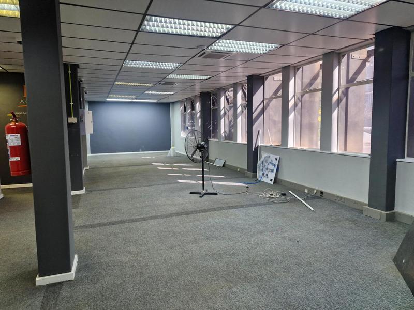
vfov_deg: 58.9
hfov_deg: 73.9
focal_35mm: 23
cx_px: 207
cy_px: 155
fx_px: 275
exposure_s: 1/100
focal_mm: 5.54
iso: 250
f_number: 1.8
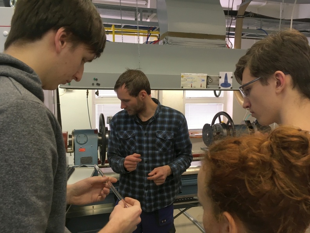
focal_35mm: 29
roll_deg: -0.3
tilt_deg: -5.8
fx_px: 260
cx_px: 155
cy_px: 116
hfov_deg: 61.7
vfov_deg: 48.2
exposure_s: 1/33
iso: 50
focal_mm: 4.15
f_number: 2.2
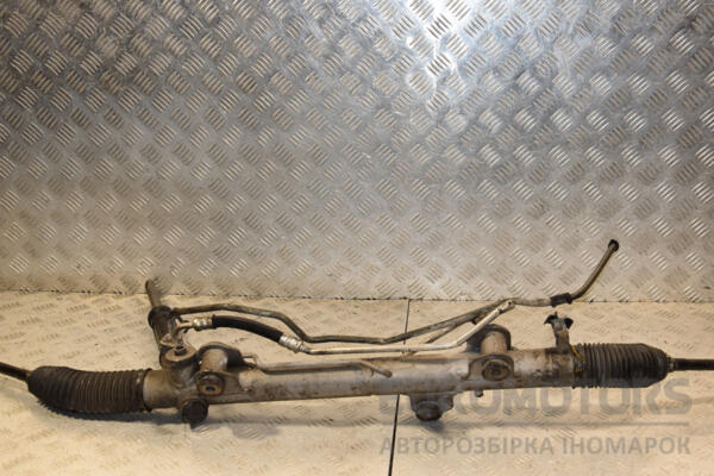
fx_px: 892
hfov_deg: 43.6
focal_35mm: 45
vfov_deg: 29.9
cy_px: 238
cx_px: 357
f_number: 6.3
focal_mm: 30
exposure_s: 1/200
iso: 800
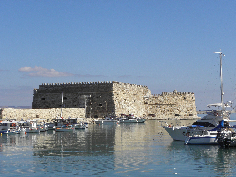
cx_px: 118
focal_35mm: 82
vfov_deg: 18.0
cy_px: 88
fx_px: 559
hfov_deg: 23.8
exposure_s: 1/500
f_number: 5.6
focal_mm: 14.68
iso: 64
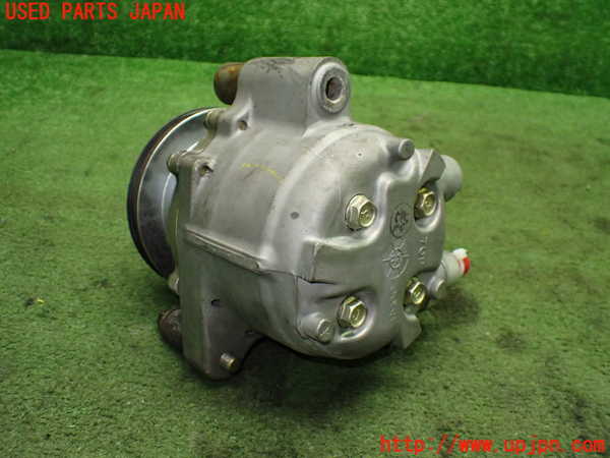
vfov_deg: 46.8
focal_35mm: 30
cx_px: 305
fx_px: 529
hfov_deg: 60.0
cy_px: 229
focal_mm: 5.4
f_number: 2.3
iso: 800
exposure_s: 1/125
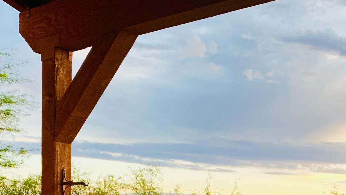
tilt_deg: -3.4
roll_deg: -1.8
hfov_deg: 30.6
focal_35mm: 69
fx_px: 633
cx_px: 157
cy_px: 269
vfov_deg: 16.3
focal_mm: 4.25
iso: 64
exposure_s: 1/121
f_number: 1.8
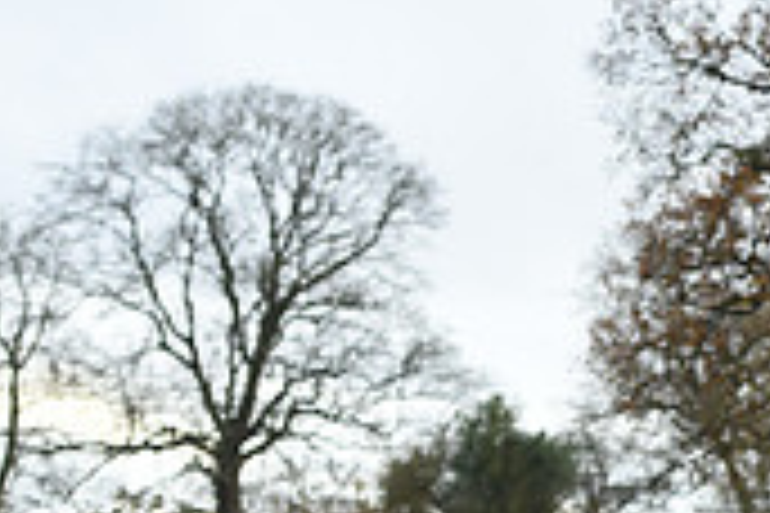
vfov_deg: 5.8
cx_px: 1256
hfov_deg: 8.4
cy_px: 711
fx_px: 5069
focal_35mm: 237
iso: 1250
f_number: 3.5
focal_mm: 70
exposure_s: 1/1000
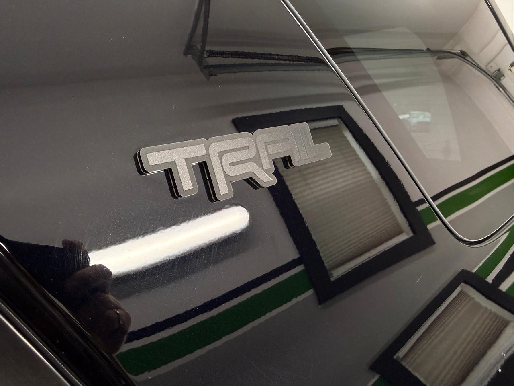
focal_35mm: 24
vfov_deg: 56.8
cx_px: 257
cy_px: 193
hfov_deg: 71.6
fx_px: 356
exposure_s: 1/120
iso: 160
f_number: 2.2
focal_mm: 2.22
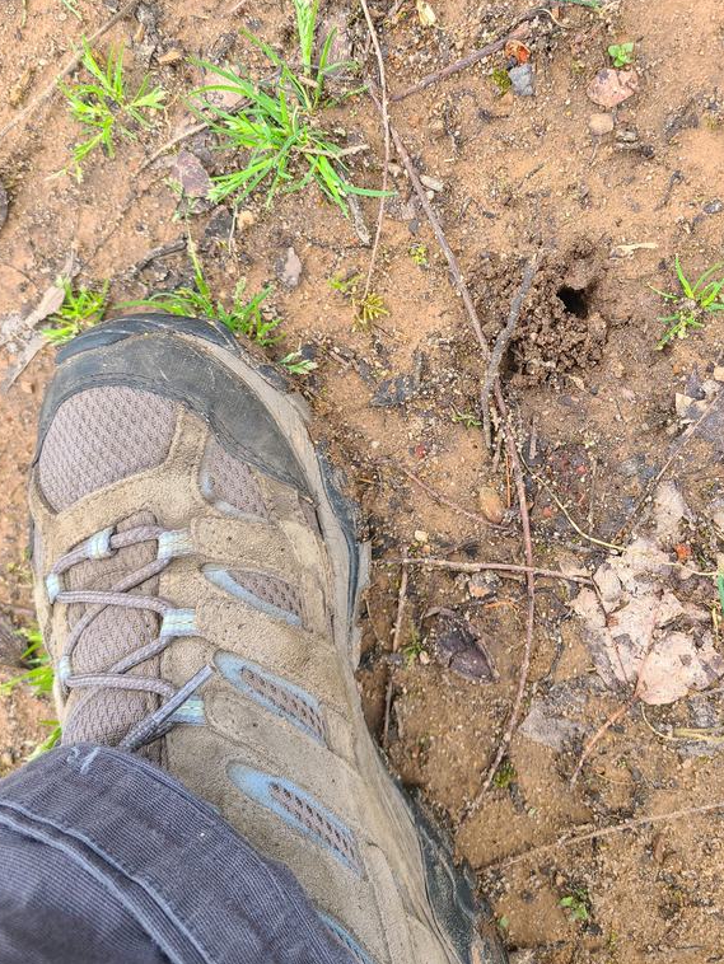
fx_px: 892
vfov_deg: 56.7
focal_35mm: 32
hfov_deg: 44.1
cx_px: 406
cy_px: 444
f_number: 1.8
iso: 40
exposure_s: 1/169
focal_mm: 5.4
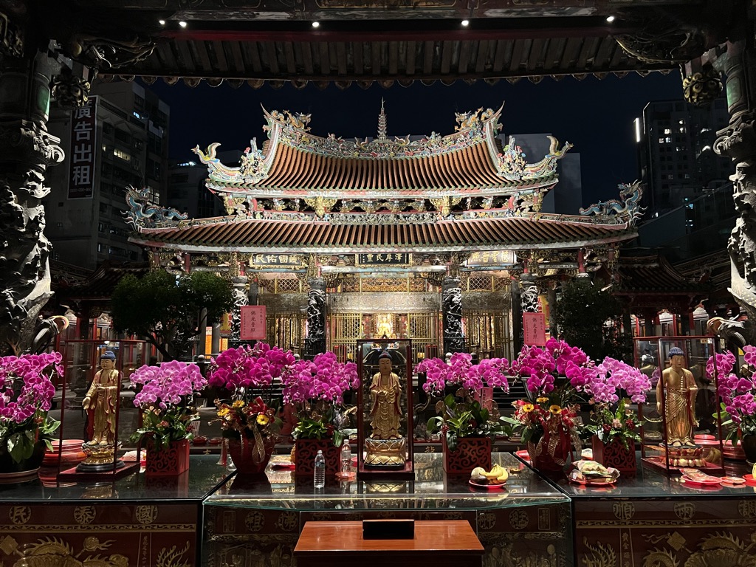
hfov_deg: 67.3
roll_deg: +0.4
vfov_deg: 53.1
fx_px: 568
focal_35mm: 26
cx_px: 378
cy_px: 284
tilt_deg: +6.4
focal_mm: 5.7
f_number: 1.5
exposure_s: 1/40
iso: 500
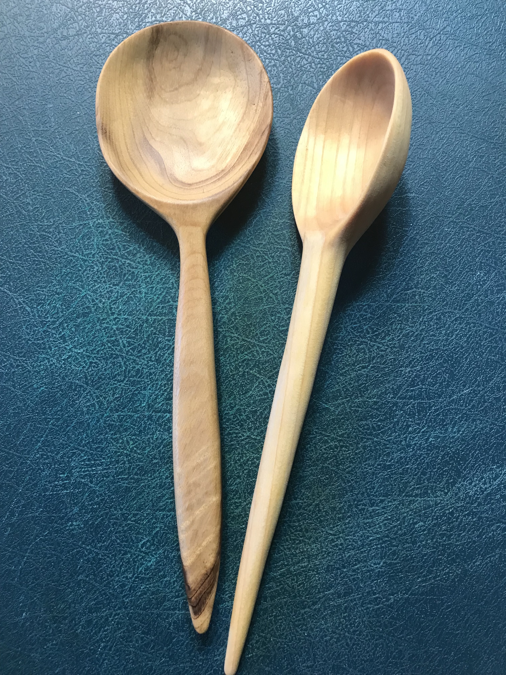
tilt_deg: -86.8
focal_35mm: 28
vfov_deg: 63.4
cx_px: 253
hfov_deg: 49.7
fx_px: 546
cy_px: 338
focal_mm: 3.99
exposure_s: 1/20
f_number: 1.8
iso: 40
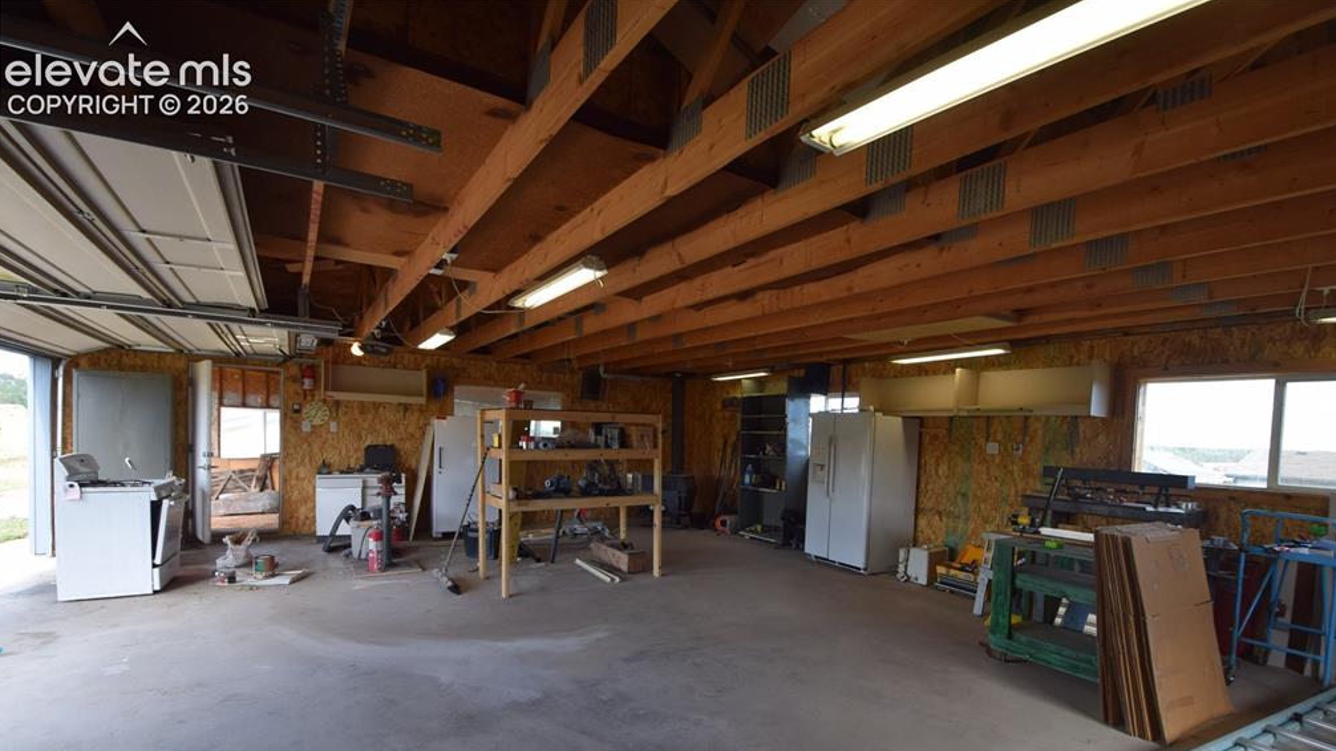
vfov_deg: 66.4
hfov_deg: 99.4
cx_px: 672
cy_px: 451
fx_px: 567
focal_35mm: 16
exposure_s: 1/125
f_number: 5.6
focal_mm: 10
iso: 400
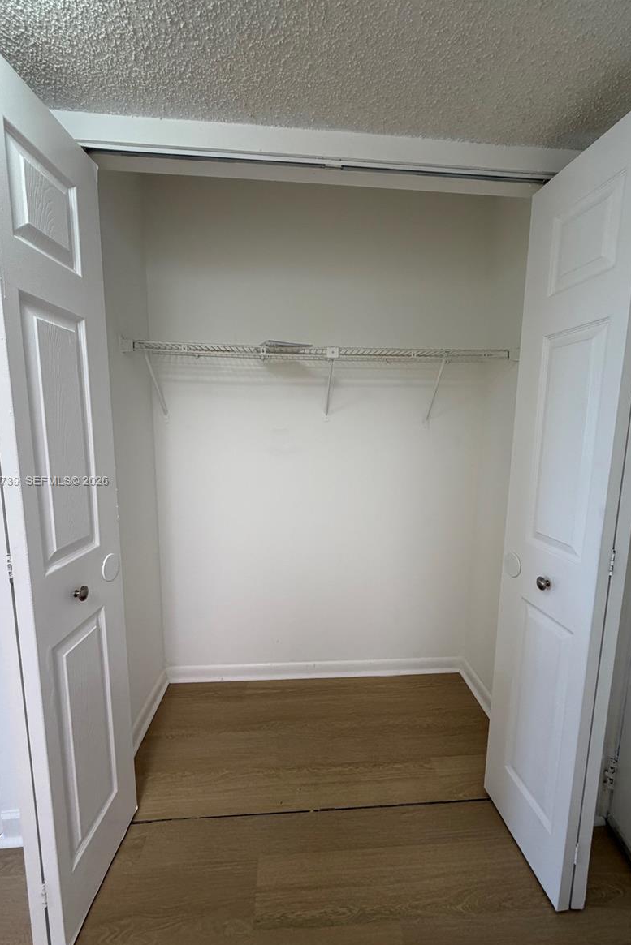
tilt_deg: -8.7
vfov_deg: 100.4
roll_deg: -1.3
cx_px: 323
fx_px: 394
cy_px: 482
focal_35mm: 15
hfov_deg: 77.3
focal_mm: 2.22
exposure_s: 1/120
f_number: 2.2
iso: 160
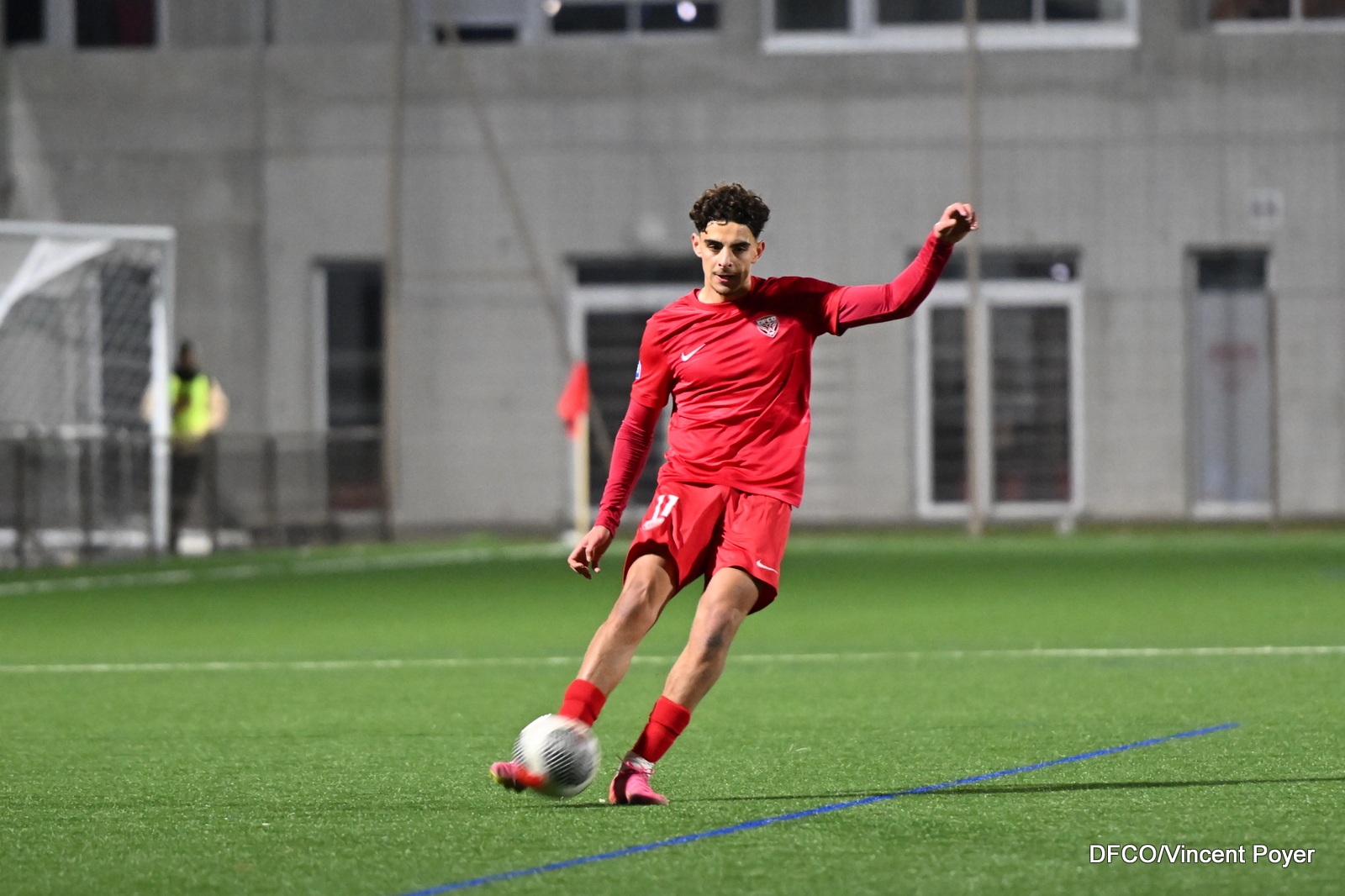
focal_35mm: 300
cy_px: 448
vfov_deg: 4.6
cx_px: 672
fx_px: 11205
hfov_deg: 6.9
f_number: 2.8
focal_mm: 200
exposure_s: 1/500
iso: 4000
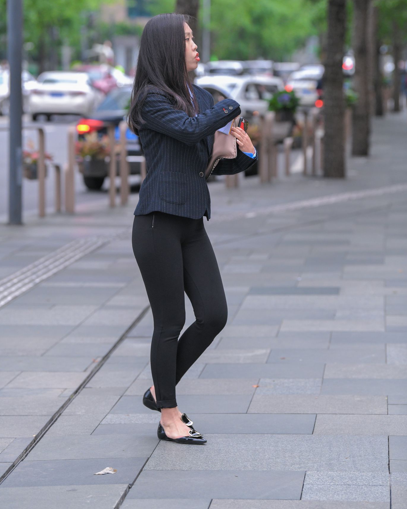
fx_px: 2304
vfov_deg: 12.6
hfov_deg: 10.1
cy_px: 212
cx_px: 204
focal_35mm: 153
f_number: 4
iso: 1600
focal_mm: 135
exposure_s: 1/640
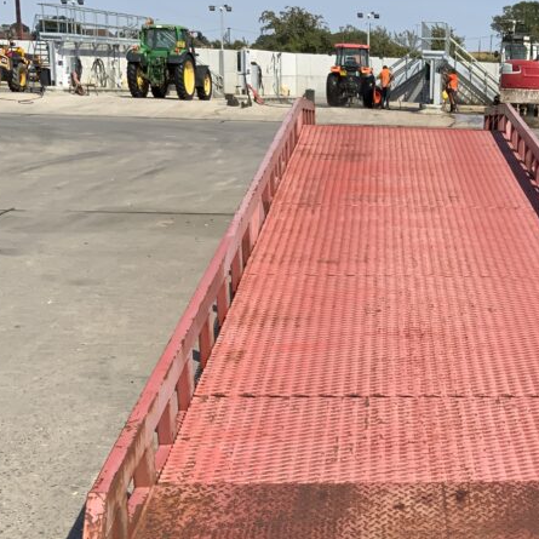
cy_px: 355
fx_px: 1039
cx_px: 466
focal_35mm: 59
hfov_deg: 28.2
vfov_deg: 28.9
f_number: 1.8
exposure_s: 1/2141
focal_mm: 3
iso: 16
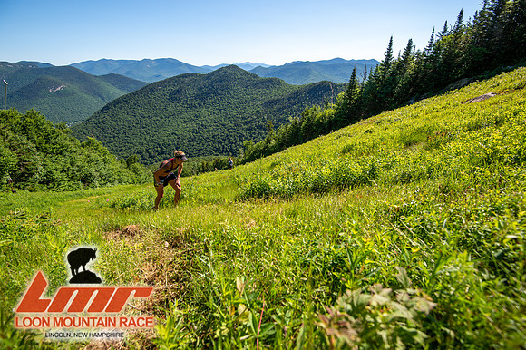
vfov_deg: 70.4
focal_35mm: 17
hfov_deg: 93.3
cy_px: 175
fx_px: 248
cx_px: 263
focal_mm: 17
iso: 100
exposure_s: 1/500
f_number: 5
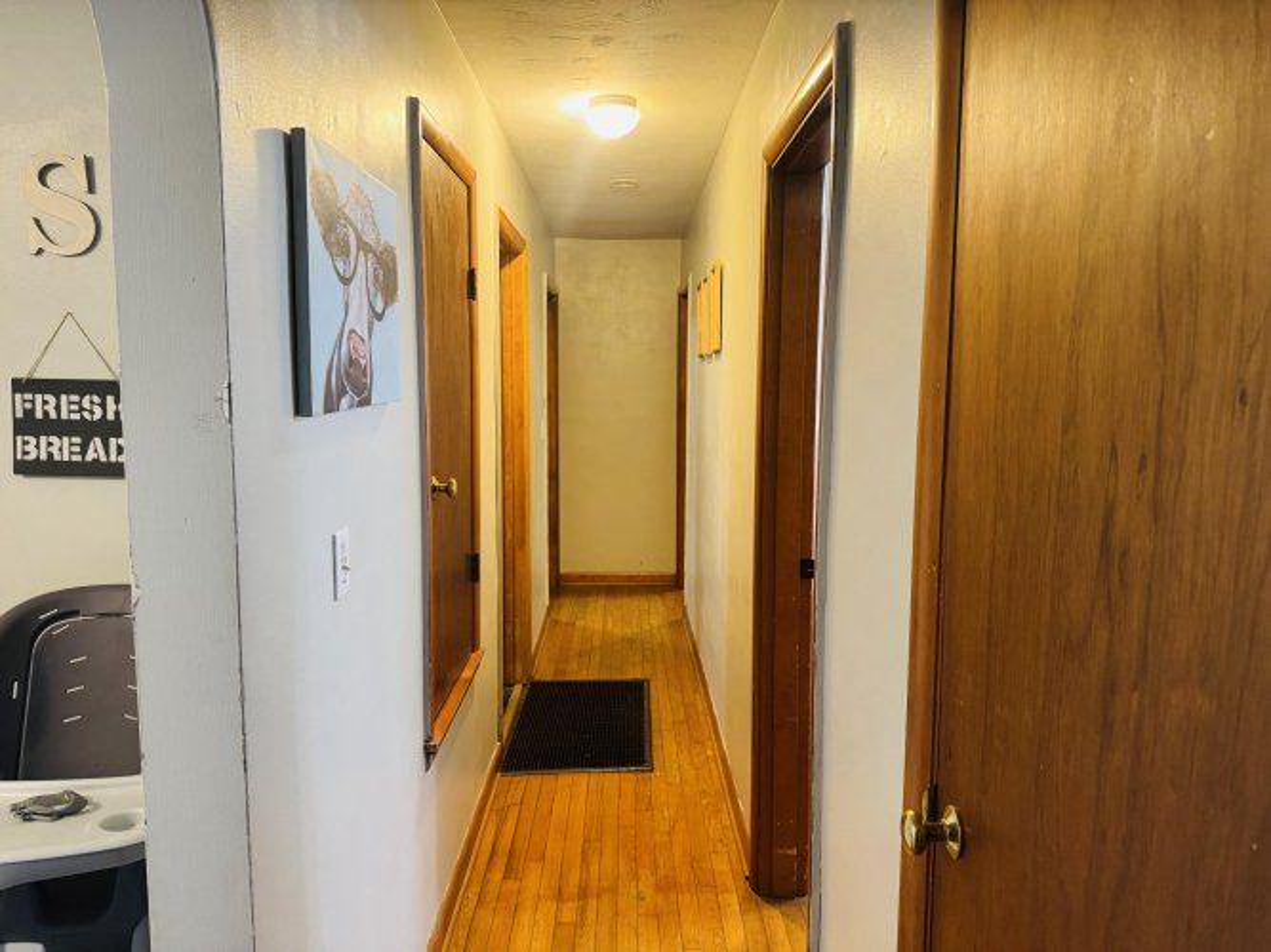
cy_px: 476
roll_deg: -0.5
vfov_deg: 56.8
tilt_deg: -6.8
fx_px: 881
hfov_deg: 71.6
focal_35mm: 24
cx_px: 636
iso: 400
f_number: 1.78
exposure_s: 1/60
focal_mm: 6.76
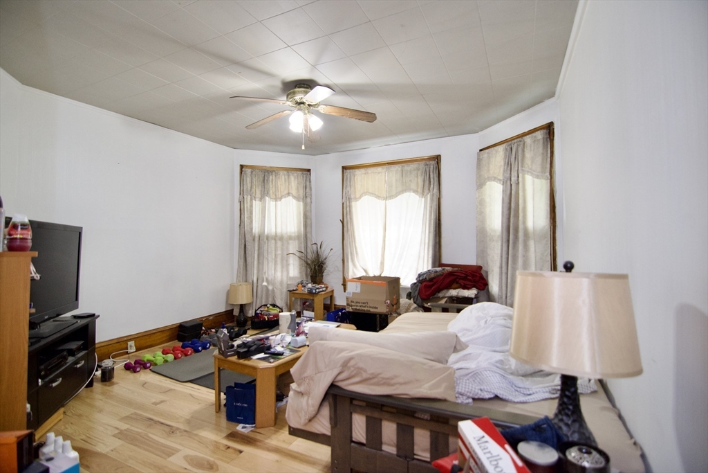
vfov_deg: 72.1
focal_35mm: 16
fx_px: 325
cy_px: 236
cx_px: 354
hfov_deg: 95.0
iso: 900
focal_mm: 11
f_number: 2.8
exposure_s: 1/60
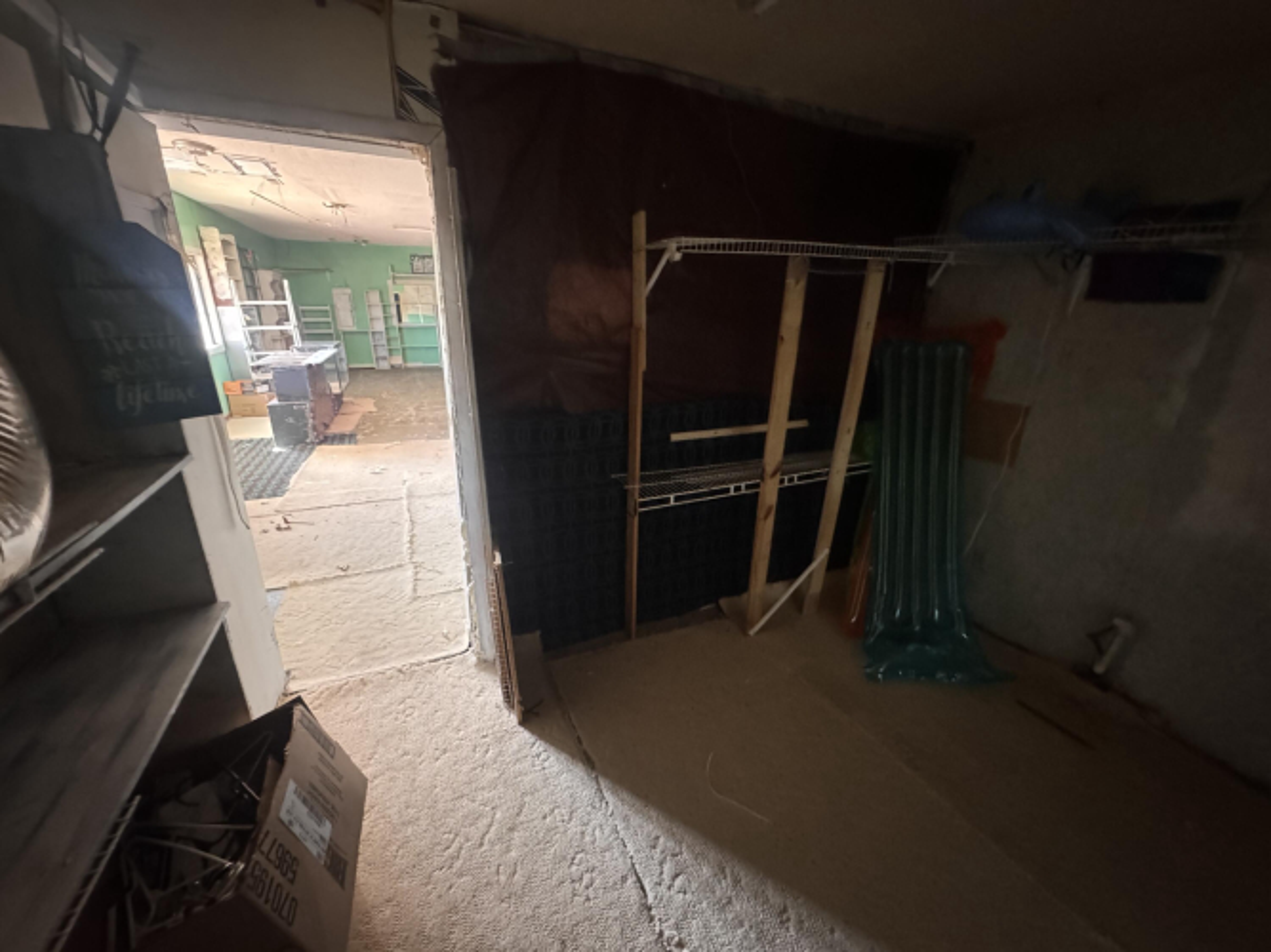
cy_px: 476
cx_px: 636
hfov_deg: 102.1
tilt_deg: -18.0
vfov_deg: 85.7
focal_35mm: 14
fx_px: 514
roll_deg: -0.7
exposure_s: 1/40
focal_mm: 2.22
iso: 1600
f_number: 2.2
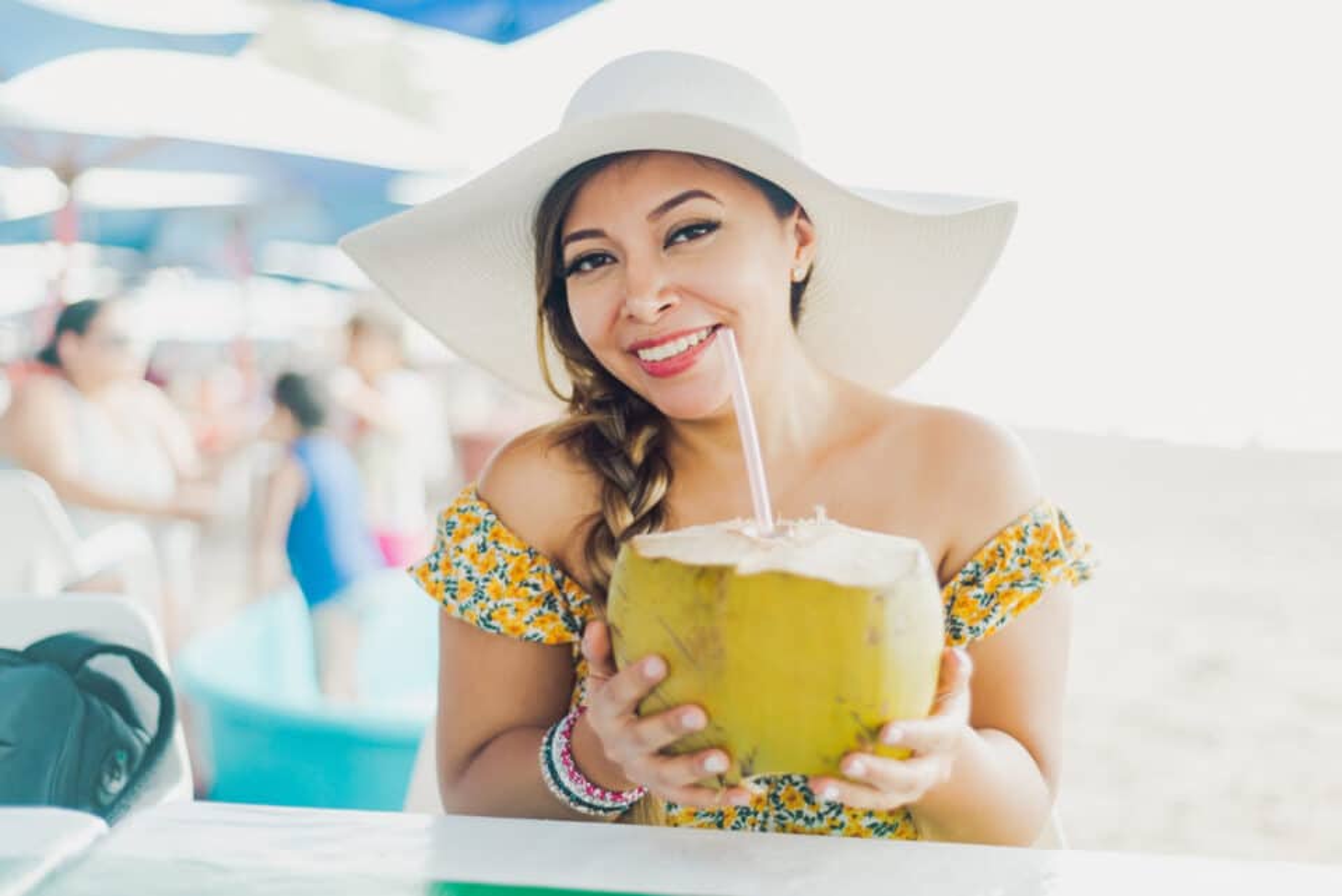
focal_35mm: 50
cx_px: 671
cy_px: 448
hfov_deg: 39.6
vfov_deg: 27.0
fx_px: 1865
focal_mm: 50
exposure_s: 1/1250
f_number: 1.8
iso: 640
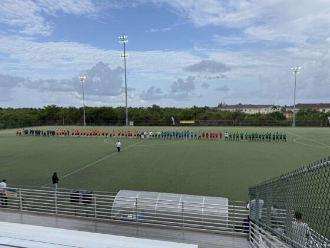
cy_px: 124
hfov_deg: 71.6
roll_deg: -0.1
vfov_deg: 56.8
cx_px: 165
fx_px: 229
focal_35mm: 24
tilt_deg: -3.8
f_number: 1.78
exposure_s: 1/2445
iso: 80
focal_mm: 6.76
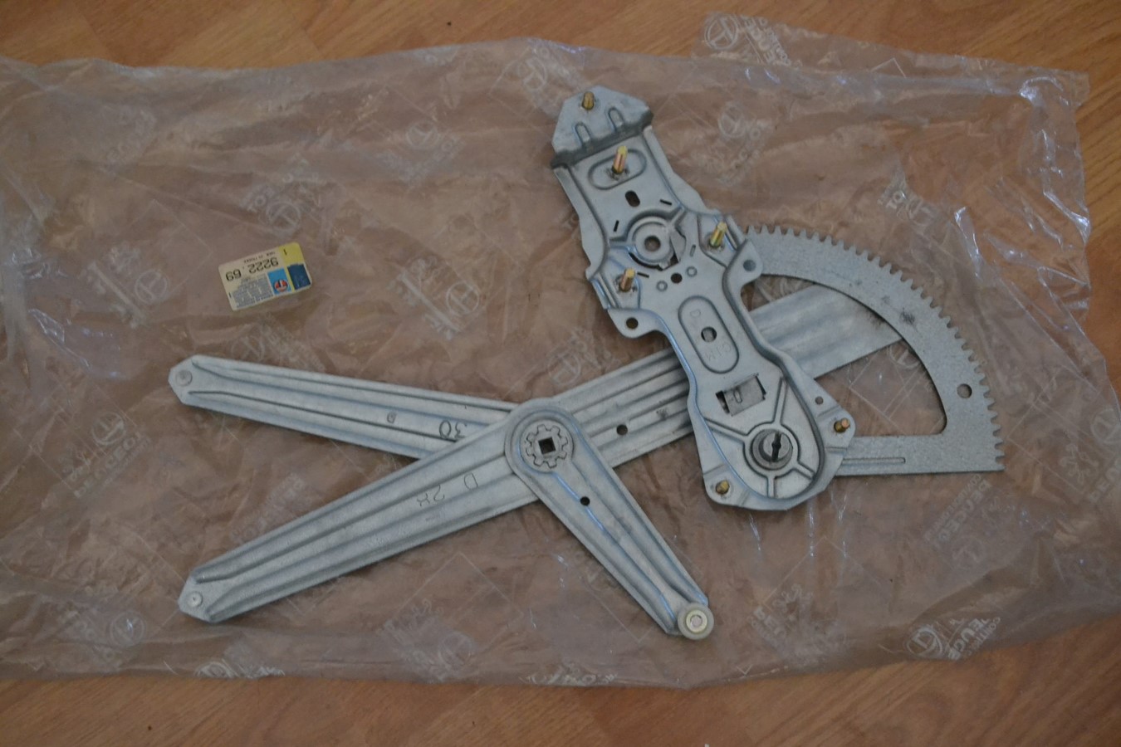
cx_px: 560
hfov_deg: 49.6
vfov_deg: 34.2
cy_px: 374
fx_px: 1214
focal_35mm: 39
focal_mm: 26
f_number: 4.2
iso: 3200
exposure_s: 1/13
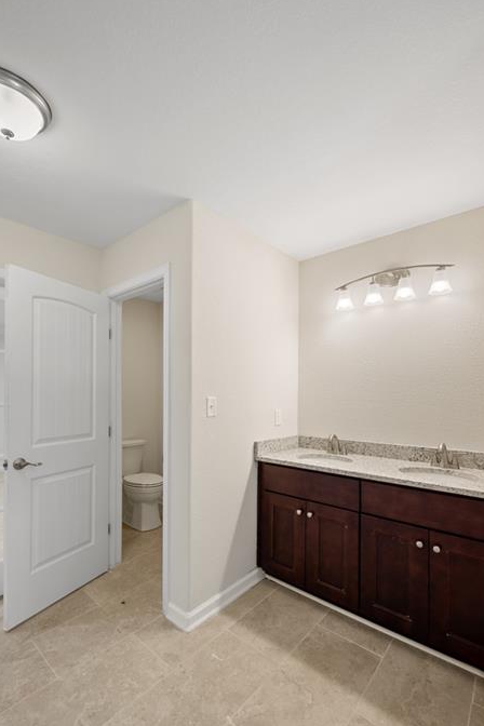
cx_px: 237
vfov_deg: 96.5
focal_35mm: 16
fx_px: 323
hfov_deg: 73.7
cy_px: 391
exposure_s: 1/4
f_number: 7.1
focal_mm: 14
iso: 250
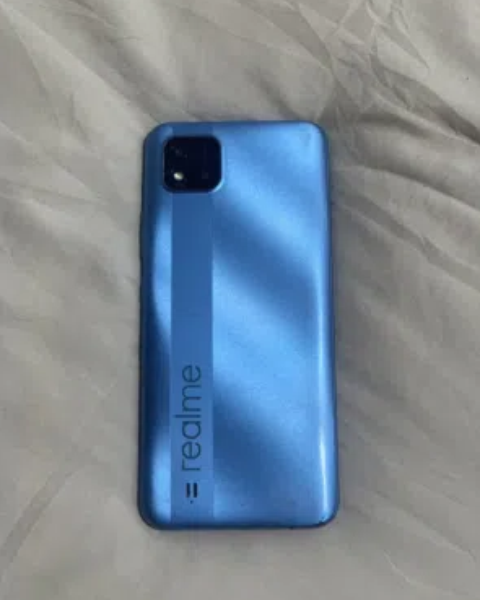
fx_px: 977
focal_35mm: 55
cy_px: 315
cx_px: 238
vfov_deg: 34.2
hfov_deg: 27.6
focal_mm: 6
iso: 160
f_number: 2.4
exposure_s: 1/60
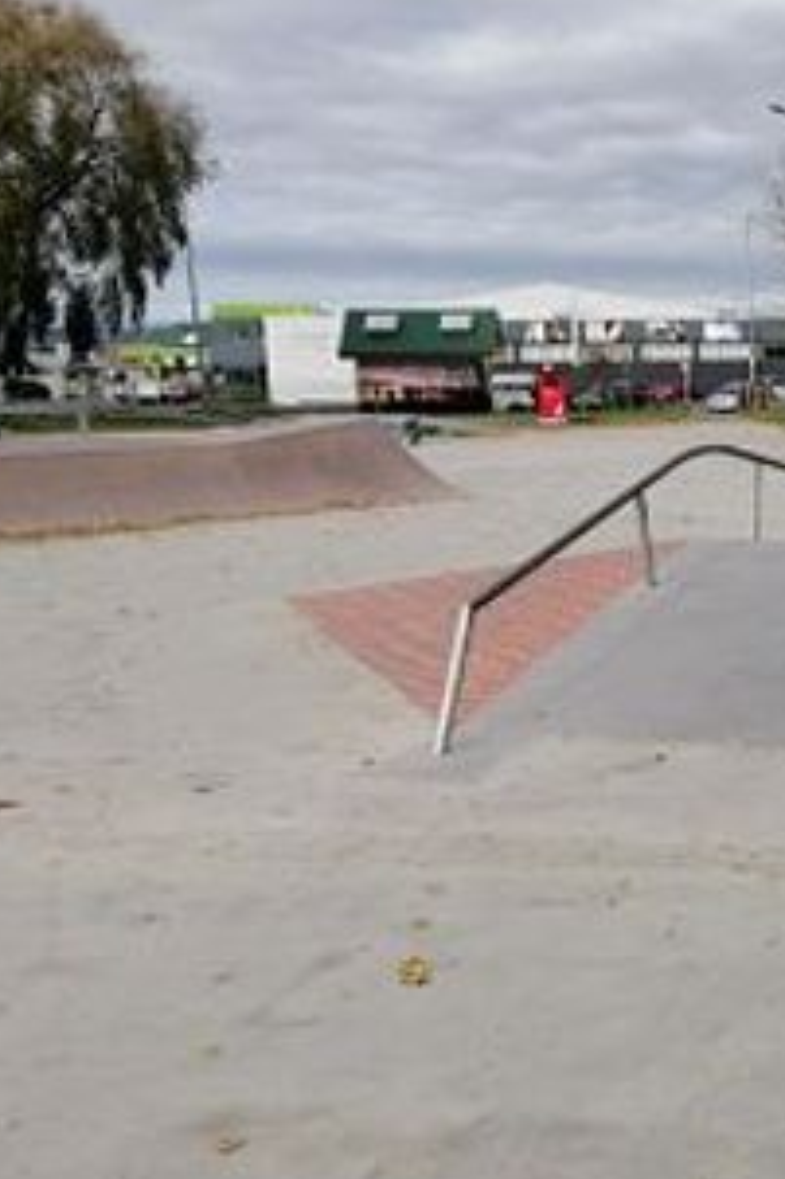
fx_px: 1408
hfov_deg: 28.2
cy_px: 566
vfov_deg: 45.4
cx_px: 875
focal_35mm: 43
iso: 50
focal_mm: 3.81
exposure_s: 1/768
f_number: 2.2
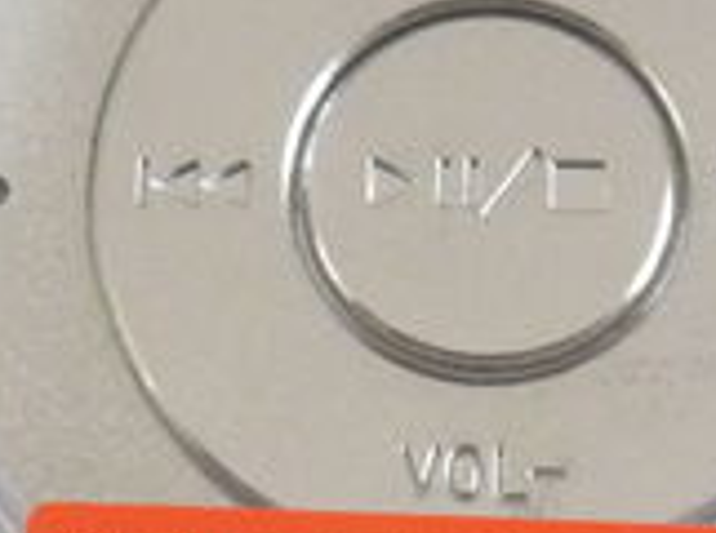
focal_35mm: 193
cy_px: 702
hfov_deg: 10.3
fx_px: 3983
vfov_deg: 7.6
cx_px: 471
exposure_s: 1/15
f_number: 3
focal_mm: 5.4
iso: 400
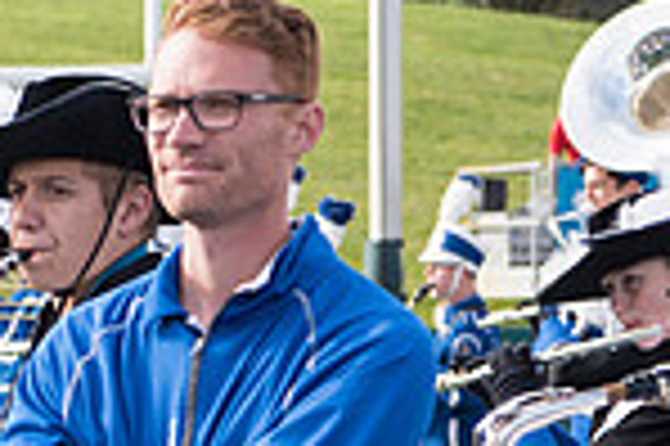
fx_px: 4499
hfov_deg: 8.2
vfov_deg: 5.6
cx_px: -558
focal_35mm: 242
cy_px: 570
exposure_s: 1/800
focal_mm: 62
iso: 250
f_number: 5
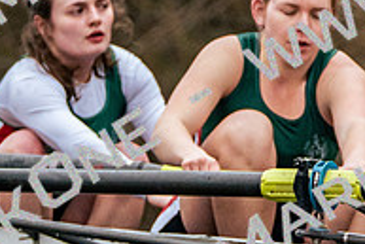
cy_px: 86
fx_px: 27456
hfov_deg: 0.8
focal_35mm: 2706
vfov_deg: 0.5
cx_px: 477
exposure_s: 1/2000
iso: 3200
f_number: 6.3
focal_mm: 600
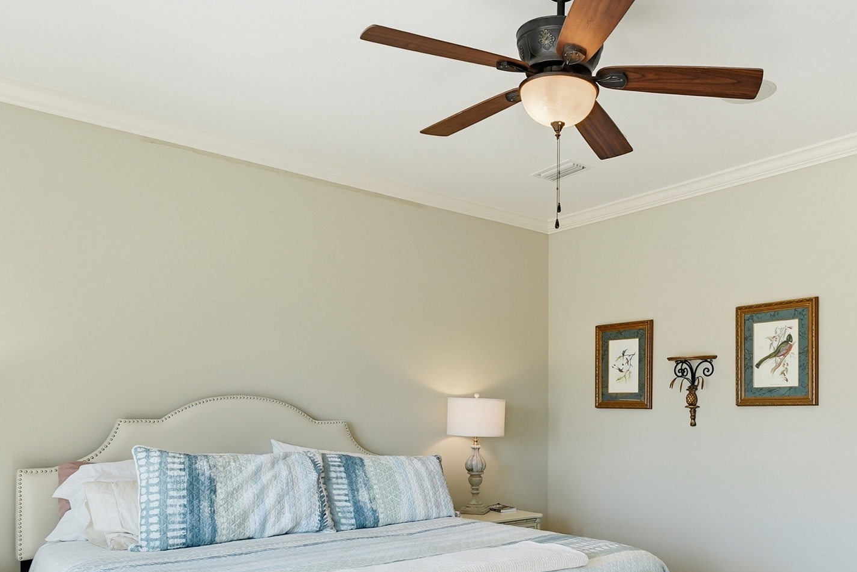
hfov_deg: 64.5
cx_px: 534
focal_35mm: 28
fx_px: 667
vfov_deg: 45.0
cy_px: 424
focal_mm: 16
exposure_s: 1/320
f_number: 8
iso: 320
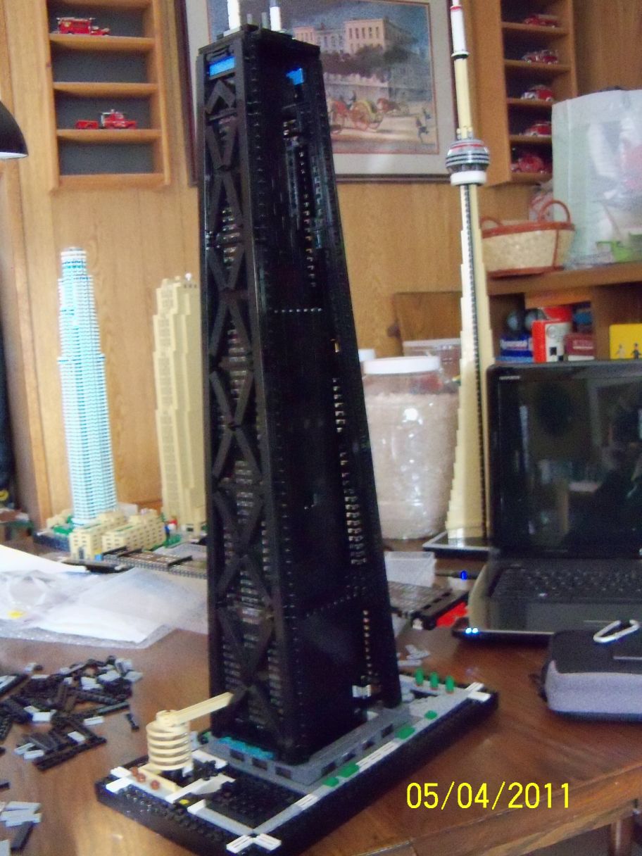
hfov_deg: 40.7
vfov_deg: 52.6
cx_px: 321
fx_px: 865
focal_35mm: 35
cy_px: 428
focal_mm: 6.2
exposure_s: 1/40
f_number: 3.5
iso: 1250
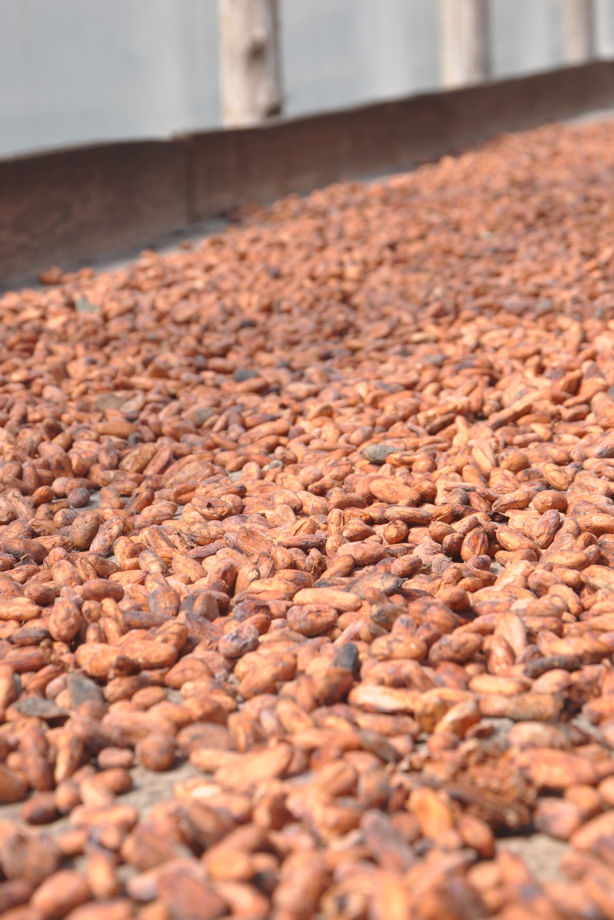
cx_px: 356
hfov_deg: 13.8
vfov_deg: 20.6
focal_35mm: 99
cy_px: 344
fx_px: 2532
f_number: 9
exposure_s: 1/320
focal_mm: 52
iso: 200
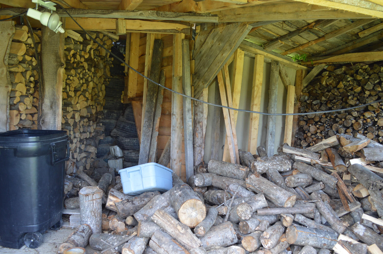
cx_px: 192
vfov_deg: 47.8
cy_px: 127
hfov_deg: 67.4
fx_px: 287
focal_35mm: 27
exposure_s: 1/80
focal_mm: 18
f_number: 4.5
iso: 400
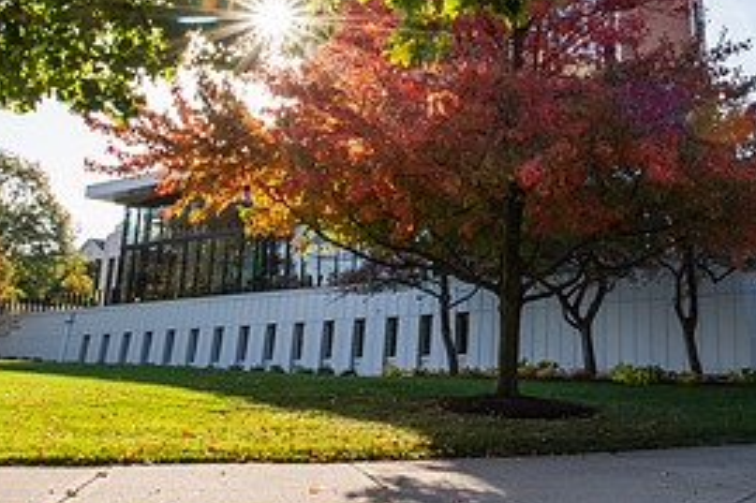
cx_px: 593
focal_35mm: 41
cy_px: 94
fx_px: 860
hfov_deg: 45.3
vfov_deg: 31.7
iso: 800
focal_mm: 19
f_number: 20
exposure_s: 1/160
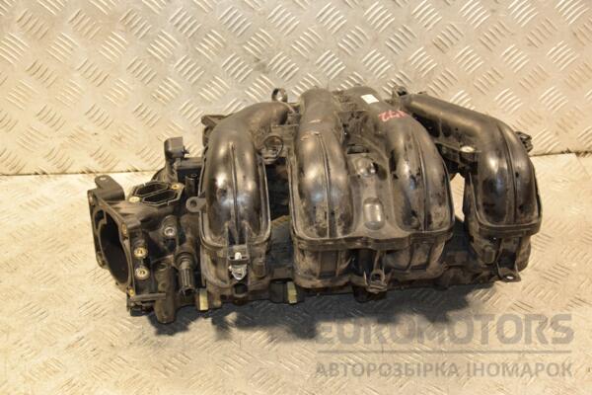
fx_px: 863
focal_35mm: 52
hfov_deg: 37.9
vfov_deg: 25.8
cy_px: 198
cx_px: 296
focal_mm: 35
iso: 800
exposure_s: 1/80
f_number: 5
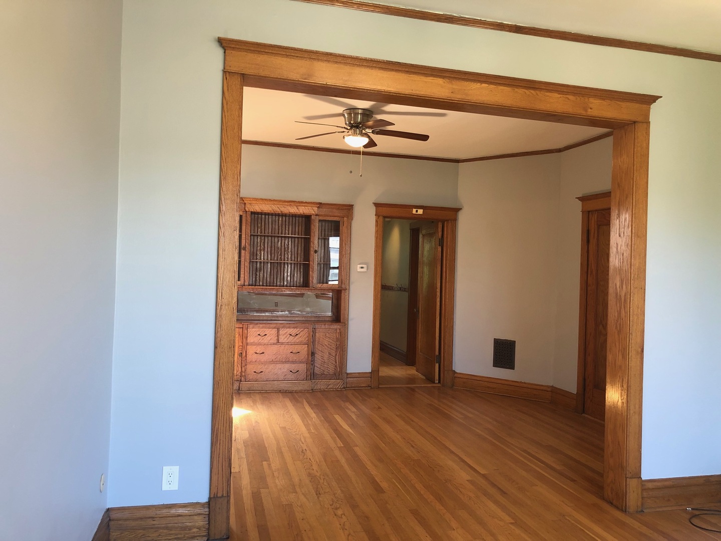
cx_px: 360
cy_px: 270
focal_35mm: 28
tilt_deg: +0.2
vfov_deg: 49.7
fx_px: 583
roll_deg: -2.0
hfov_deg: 63.4
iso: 32
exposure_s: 1/24
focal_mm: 4
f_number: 1.8
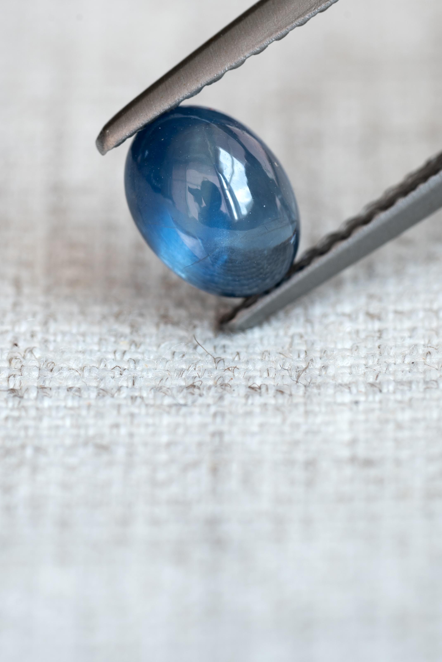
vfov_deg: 12.2
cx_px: 205
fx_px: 3093
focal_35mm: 168
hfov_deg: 8.2
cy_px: 202
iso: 100
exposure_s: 1/8
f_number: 8
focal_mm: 90
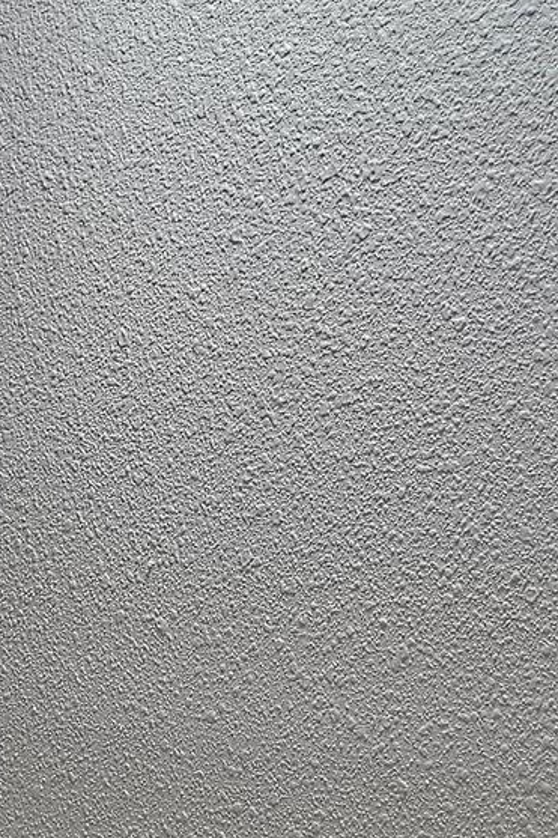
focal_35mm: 99
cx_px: -620
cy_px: 876
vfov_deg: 19.9
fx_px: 2303
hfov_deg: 12.0
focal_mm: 6.3
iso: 250
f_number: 1.7
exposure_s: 1/120
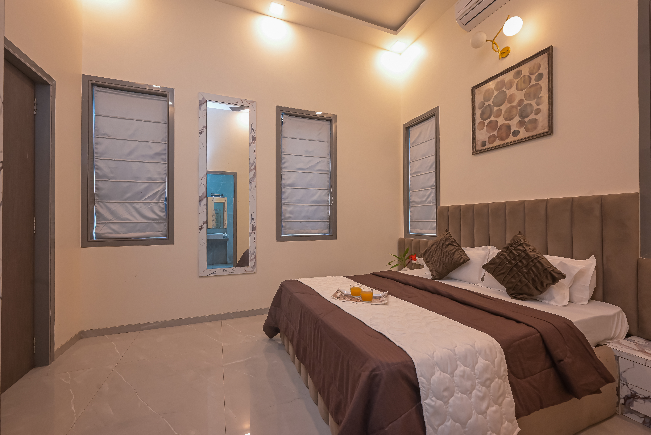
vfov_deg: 81.3
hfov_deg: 104.2
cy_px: 218
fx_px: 253
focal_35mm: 14
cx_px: 326
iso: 800
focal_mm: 14
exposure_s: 1/15
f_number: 9
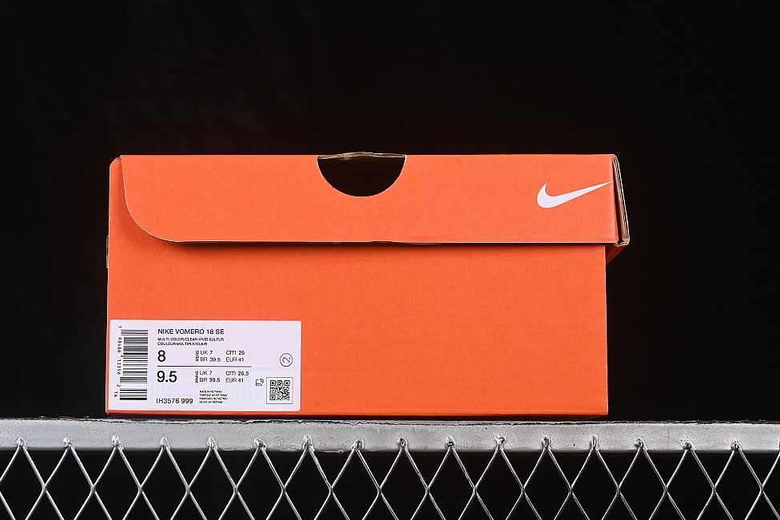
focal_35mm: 83
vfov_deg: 16.5
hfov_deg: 24.5
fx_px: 1798
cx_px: 356
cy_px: 240
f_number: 8
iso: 160
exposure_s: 1/80
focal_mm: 50
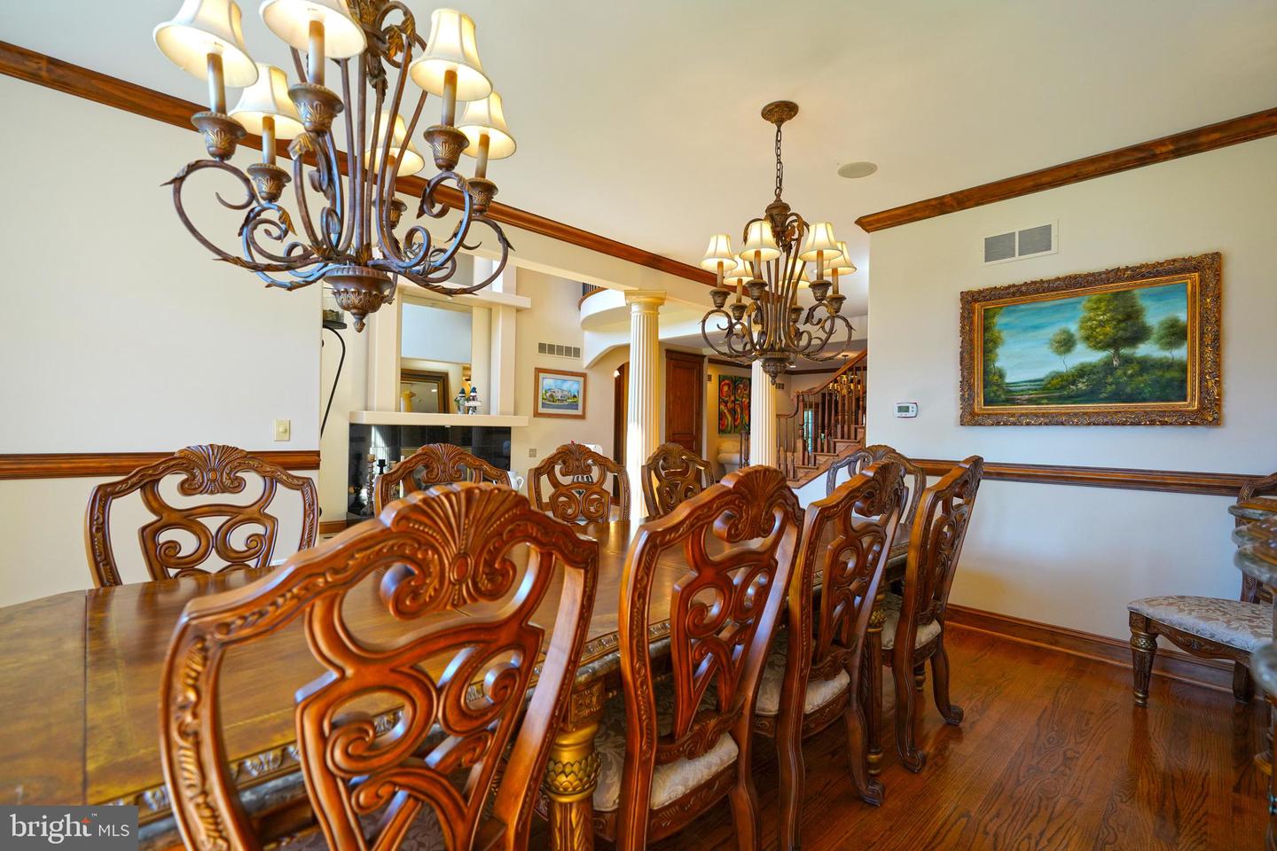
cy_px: 426
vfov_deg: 73.7
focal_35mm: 16
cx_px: 638
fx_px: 568
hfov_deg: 96.7
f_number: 4
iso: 800
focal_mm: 16
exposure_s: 1/160
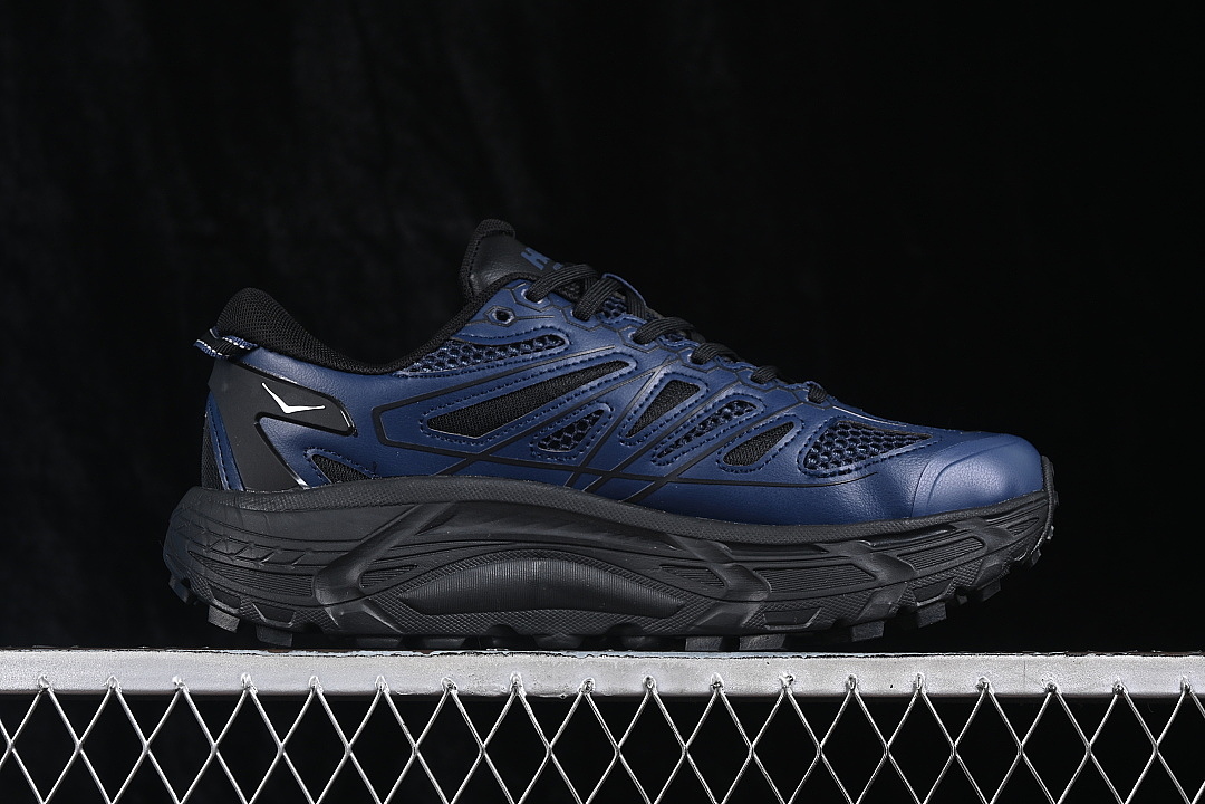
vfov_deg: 18.2
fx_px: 2510
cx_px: 602
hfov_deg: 27.0
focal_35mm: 75
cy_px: 402
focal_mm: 50
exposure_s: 1/60
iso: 160
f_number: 6.3
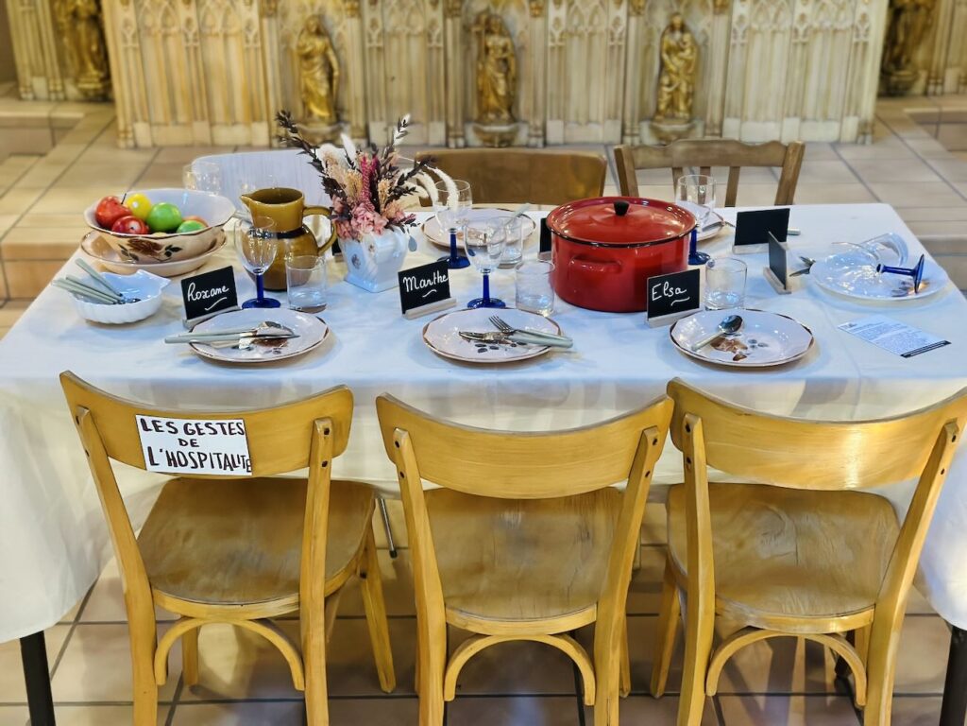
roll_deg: +0.5
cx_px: 484
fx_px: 1341
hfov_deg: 39.7
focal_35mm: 48
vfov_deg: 30.3
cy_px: 363
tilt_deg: -25.6
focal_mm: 6.86
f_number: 1.78
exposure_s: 1/33
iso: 640
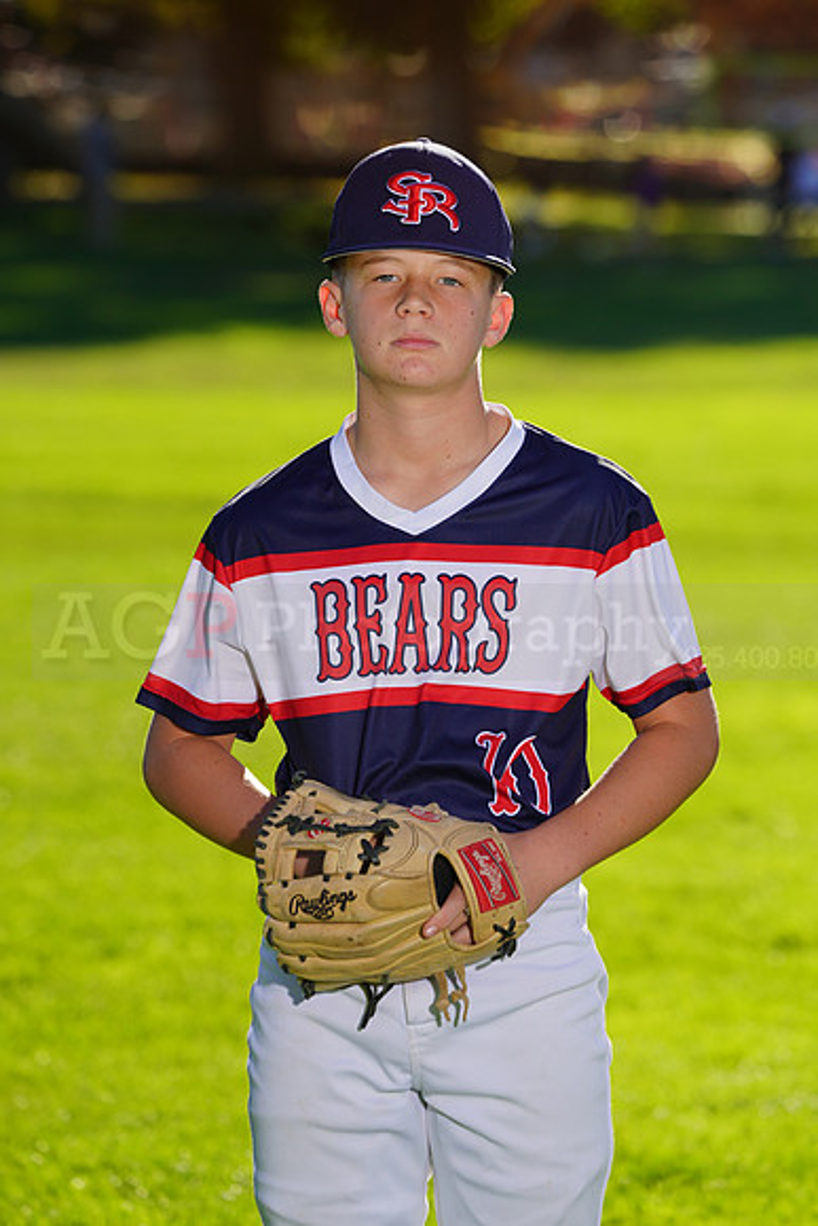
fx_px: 10116
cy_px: 613
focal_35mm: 297
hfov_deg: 4.6
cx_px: 409
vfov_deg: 6.9
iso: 100
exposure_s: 1/250
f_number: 8
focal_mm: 297
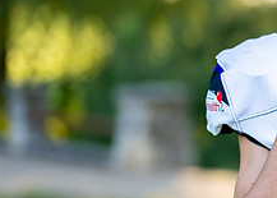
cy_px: 120
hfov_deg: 10.9
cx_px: 383
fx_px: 1408
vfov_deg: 8.0
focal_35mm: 179
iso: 125
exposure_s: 1/1000
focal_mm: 50
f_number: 1.2
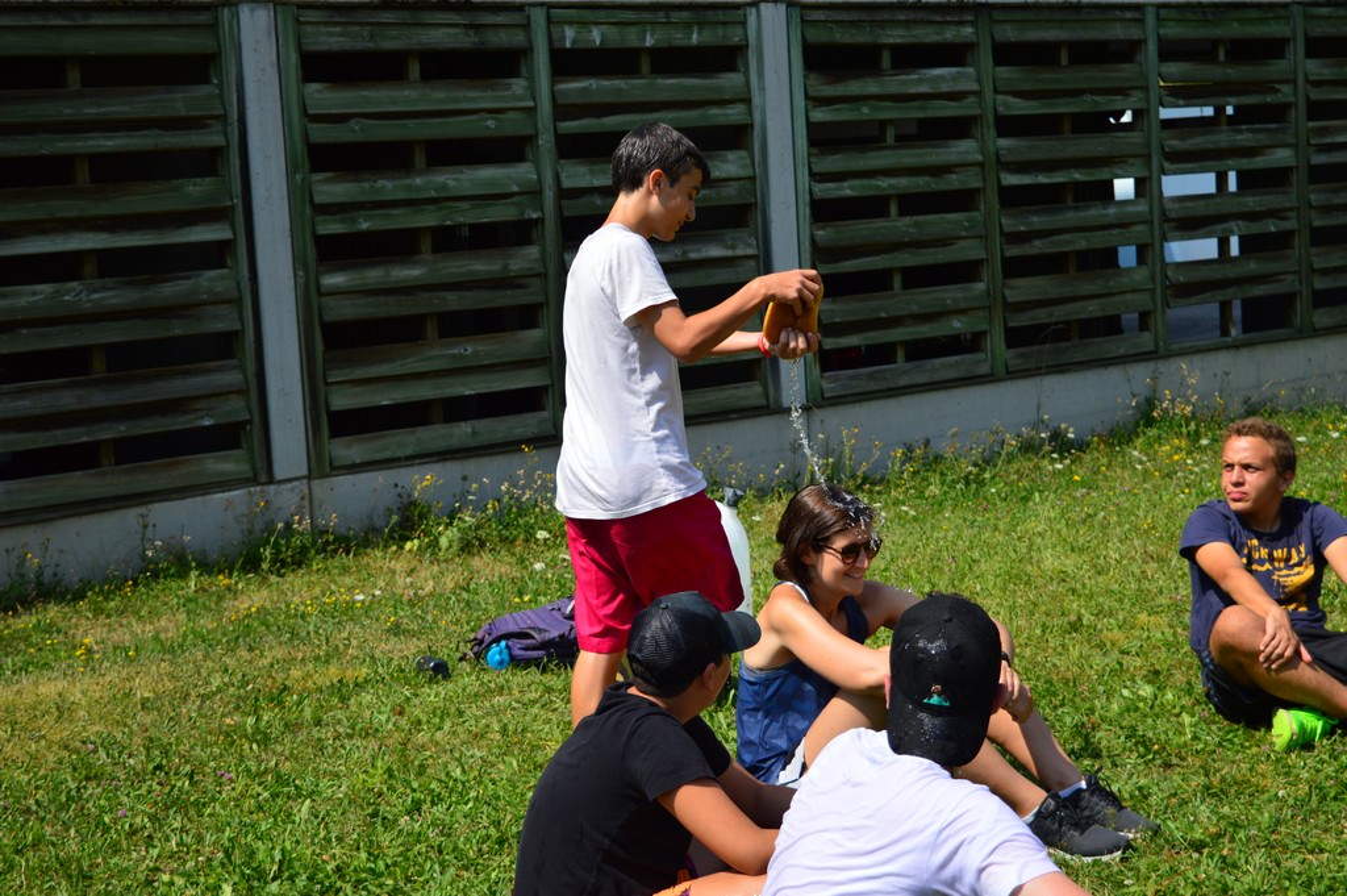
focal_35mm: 68
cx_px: 674
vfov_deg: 20.1
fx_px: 2524
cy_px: 448
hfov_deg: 29.9
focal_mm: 45
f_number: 5
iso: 200
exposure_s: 1/1600
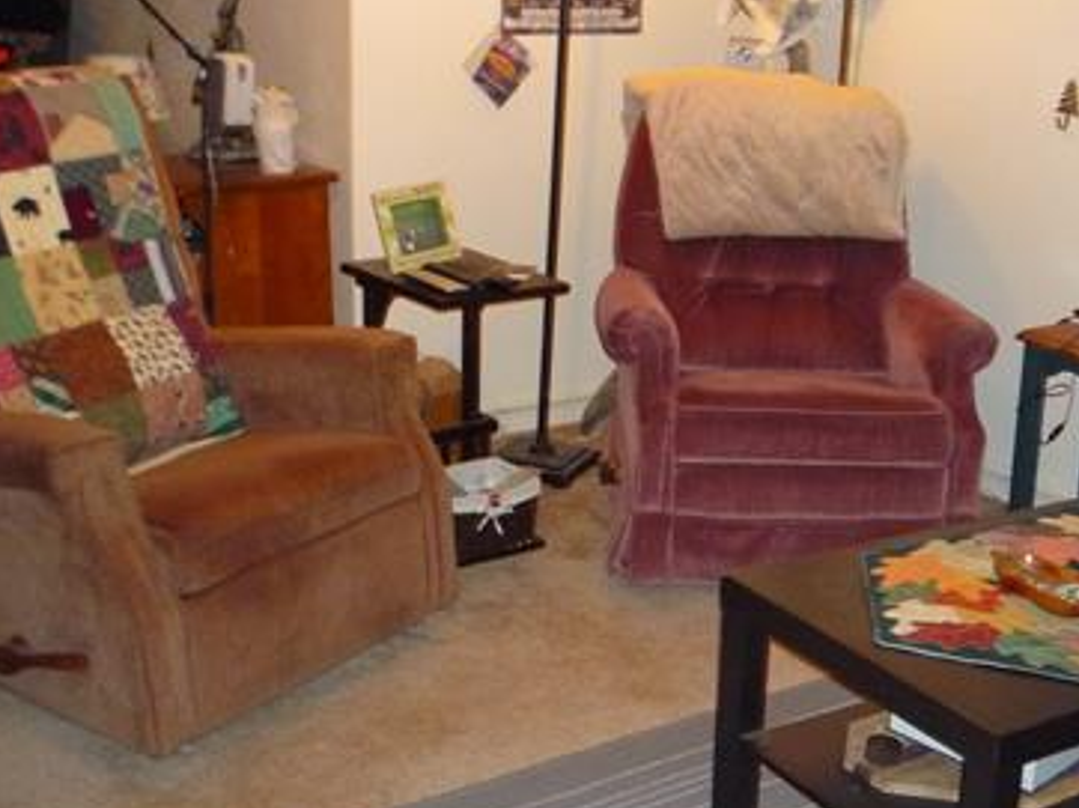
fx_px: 1651
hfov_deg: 36.0
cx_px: 656
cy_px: 419
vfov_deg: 27.5
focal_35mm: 53
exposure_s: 1/30
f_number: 3.3
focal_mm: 5.2
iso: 400
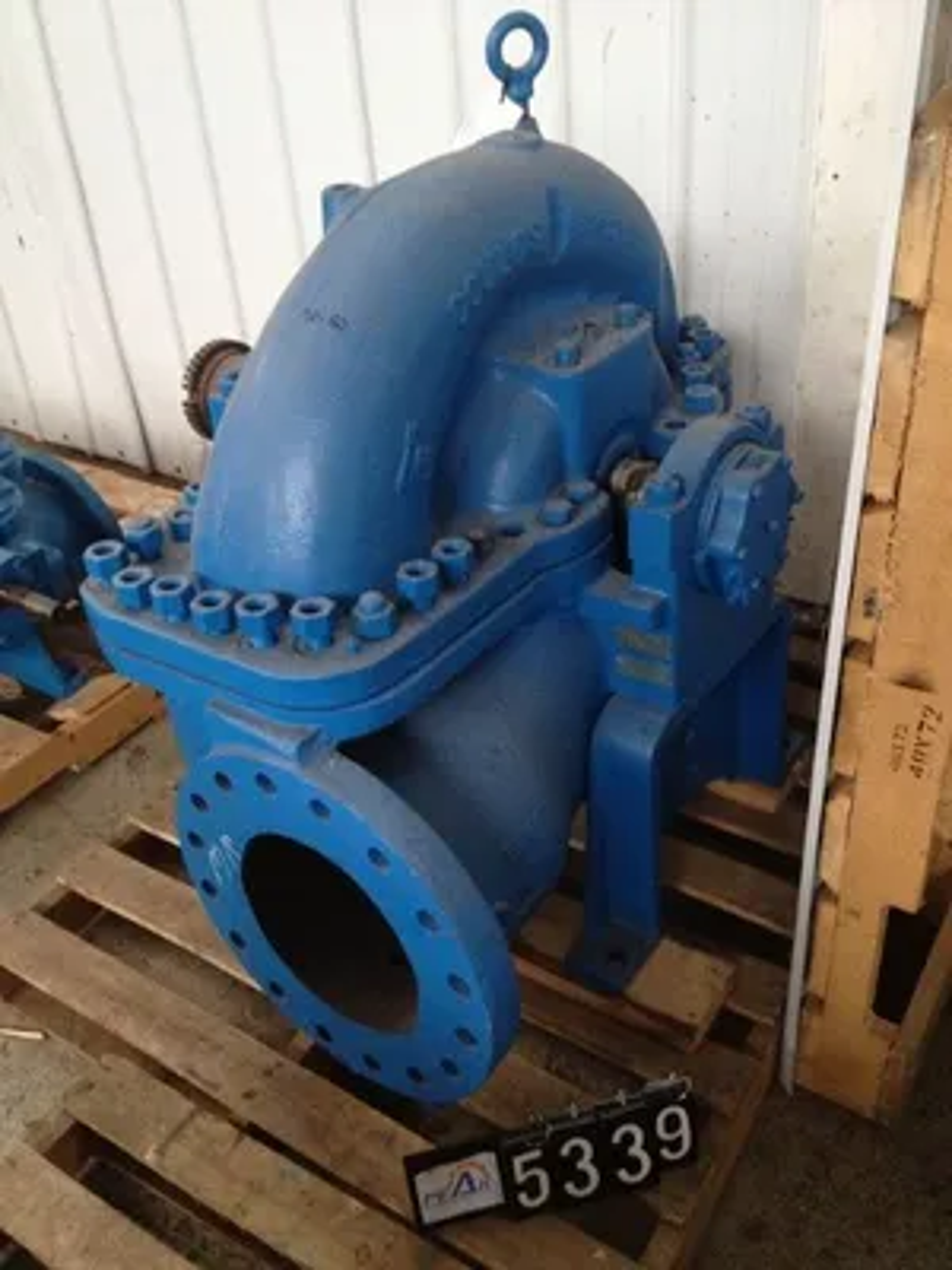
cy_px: 635
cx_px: 476
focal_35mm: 35
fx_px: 1283
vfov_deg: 52.6
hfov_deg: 40.7
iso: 320
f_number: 2.4
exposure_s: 1/20
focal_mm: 4.28
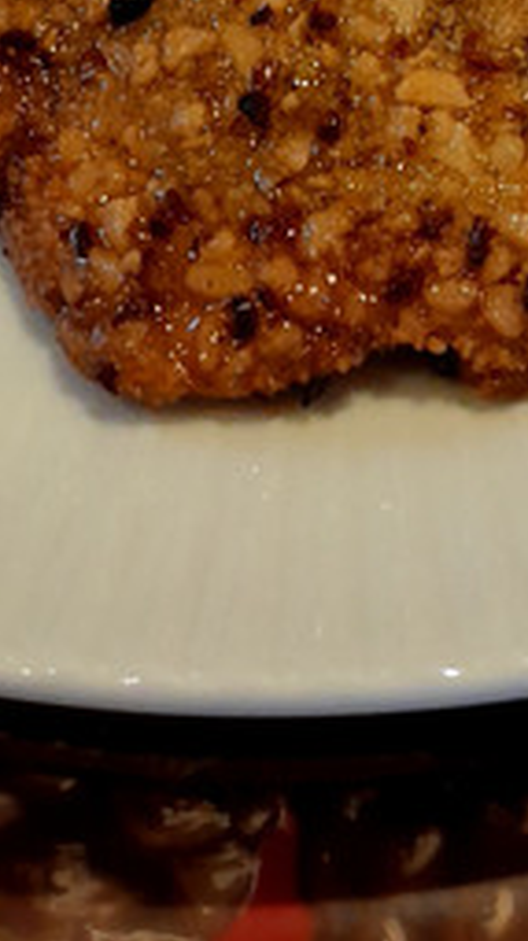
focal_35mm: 89
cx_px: 366
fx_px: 2220
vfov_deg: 22.4
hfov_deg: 13.5
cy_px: -140
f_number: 1.8
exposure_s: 1/10
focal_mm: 3.98
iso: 400
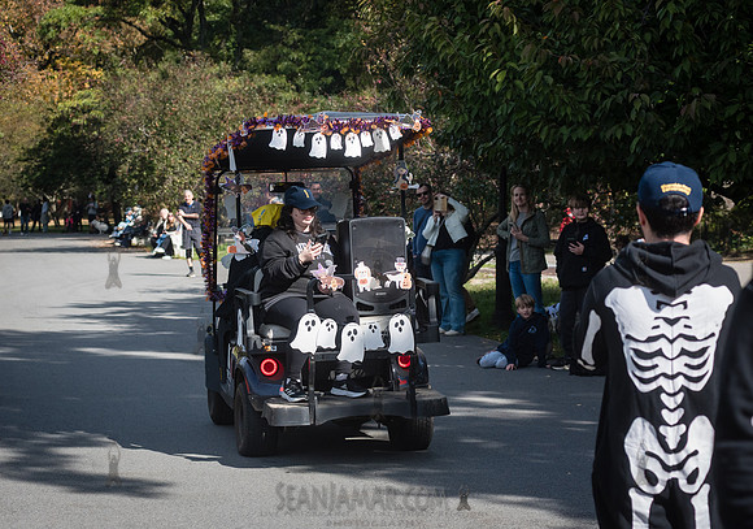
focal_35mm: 88
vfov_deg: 16.1
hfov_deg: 22.8
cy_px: 272
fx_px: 1869
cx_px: 341
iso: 1000
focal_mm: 80
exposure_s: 1/3200
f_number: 5.6
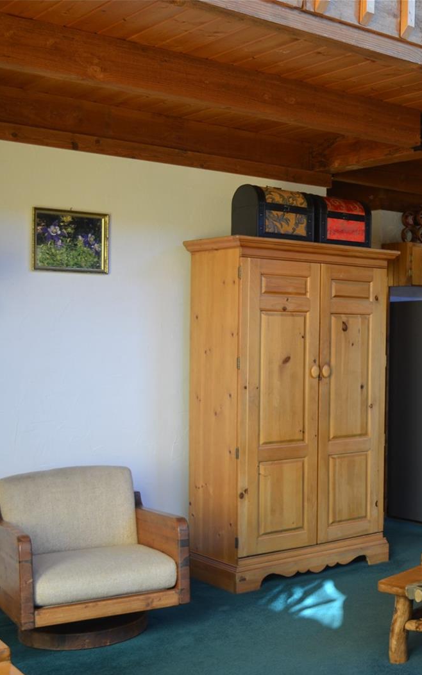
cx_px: 502
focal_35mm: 51
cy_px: 339
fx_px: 939
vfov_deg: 39.6
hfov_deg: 23.3
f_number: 4
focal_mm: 22
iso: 400
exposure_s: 1/60
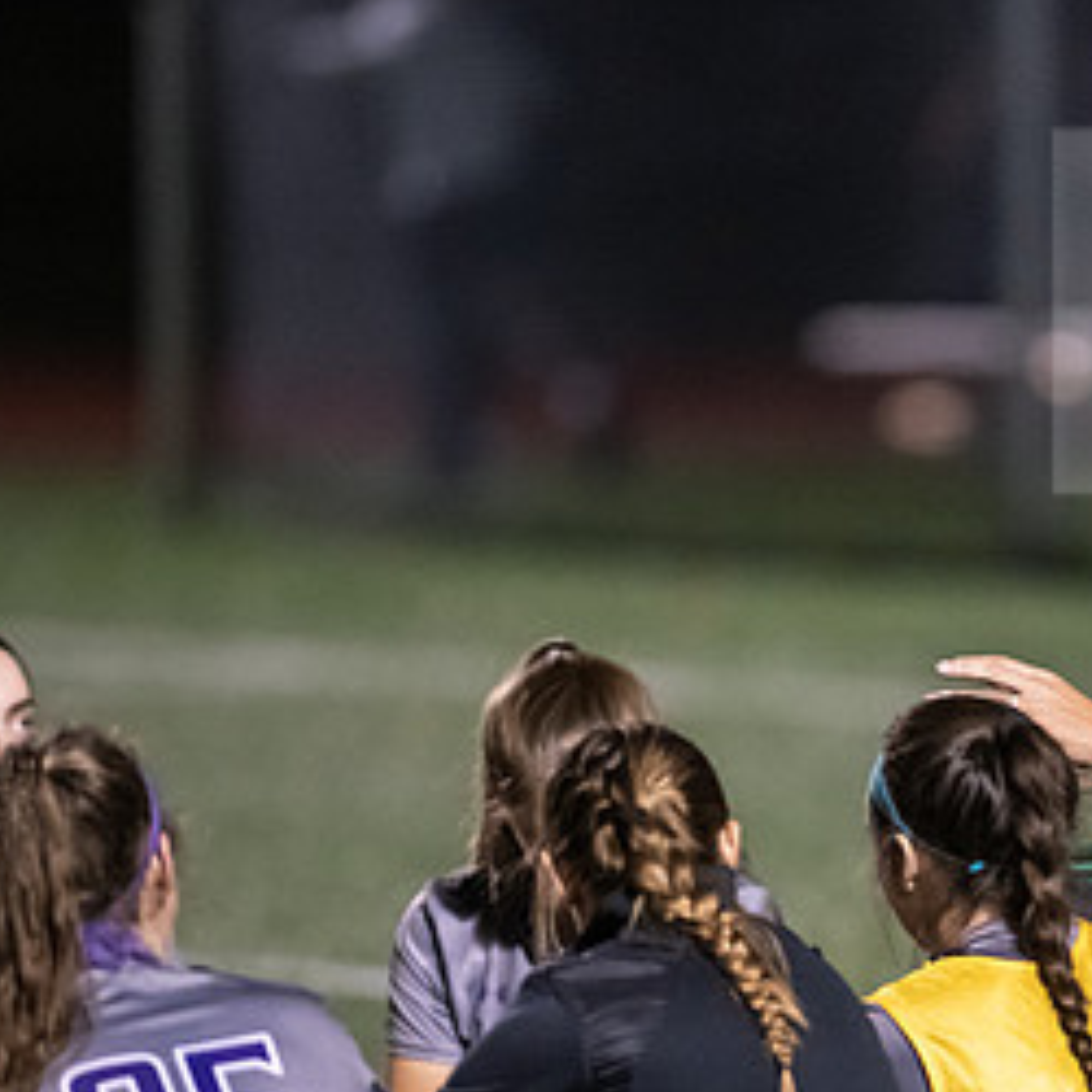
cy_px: 657
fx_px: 21093
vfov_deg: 3.0
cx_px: 922
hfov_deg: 3.0
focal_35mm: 591
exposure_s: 1/1000
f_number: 2.8
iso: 8000
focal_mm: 300
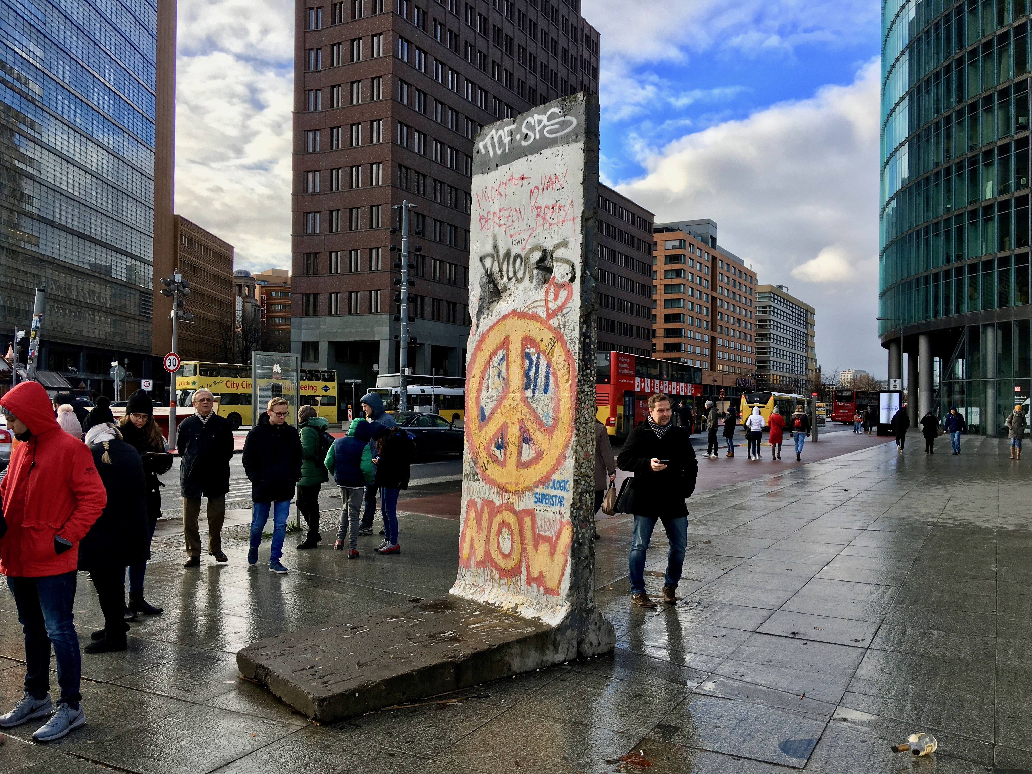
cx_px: 516
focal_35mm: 29
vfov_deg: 48.2
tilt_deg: +1.8
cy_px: 387
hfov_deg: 61.7
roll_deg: +1.2
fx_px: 865
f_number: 2.2
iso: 25
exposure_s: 1/582
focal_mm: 4.15
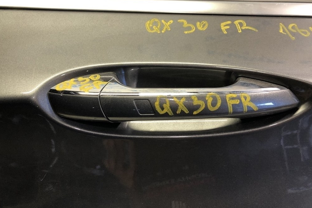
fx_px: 260
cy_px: 94
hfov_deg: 61.9
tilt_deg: -19.2
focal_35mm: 30
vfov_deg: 43.6
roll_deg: +0.2
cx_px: 153
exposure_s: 1/33
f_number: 1.8
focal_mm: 4
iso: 40
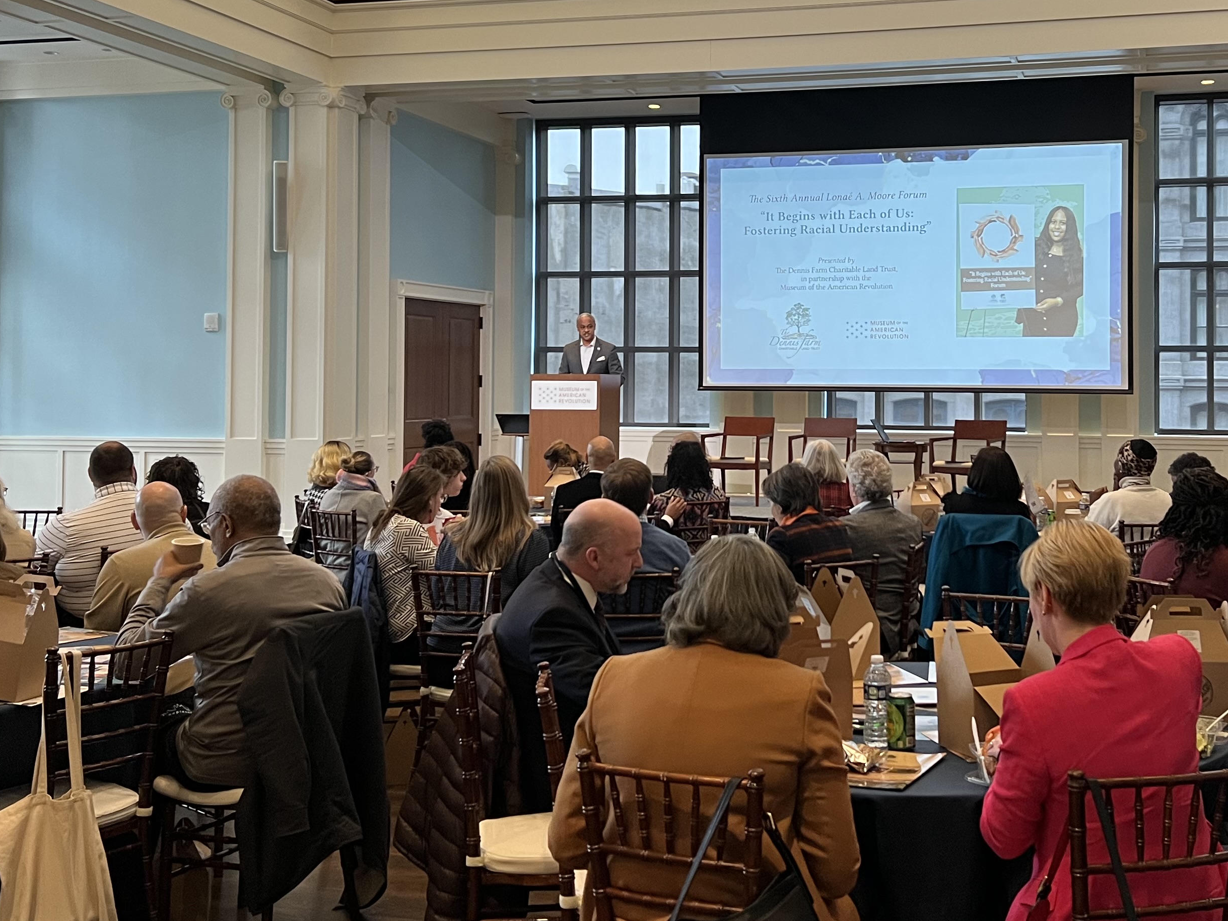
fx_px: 1525
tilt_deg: +1.7
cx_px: 777
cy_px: 342
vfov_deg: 33.4
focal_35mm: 43
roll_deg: +0.4
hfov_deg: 43.5
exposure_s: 1/60
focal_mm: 5.7
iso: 250
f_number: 1.5
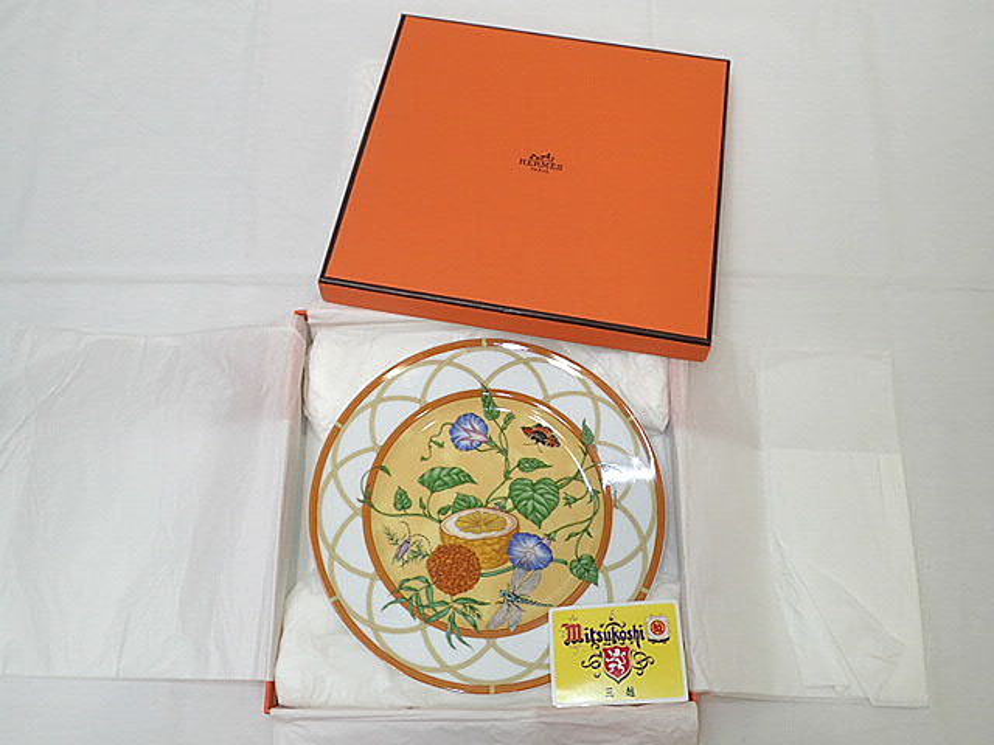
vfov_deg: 44.2
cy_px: 372
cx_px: 497
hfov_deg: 56.8
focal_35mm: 32
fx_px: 919
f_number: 2.4
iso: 100
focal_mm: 5.87
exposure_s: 1/80
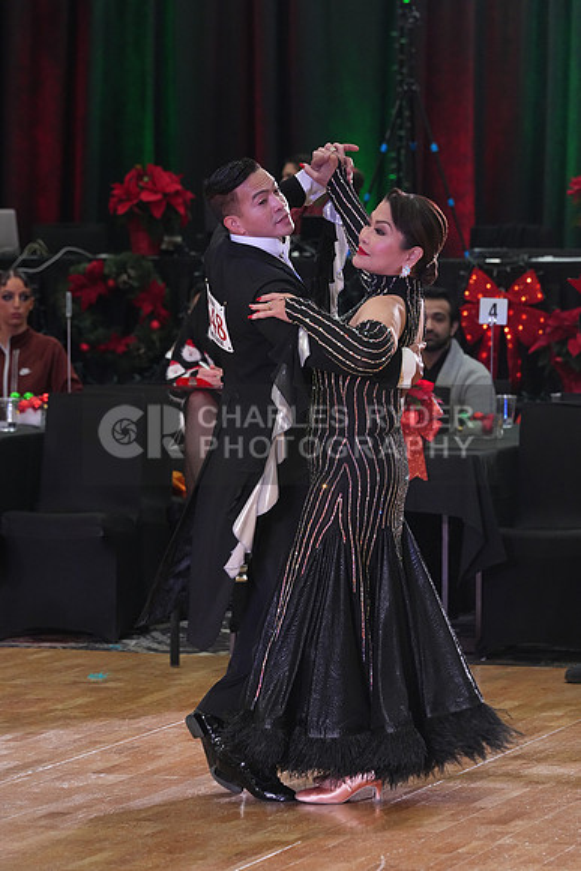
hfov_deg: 7.2
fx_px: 4645
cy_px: 436
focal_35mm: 192
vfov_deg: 10.7
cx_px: 290
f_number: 6.3
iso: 4000
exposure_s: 1/200
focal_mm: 192
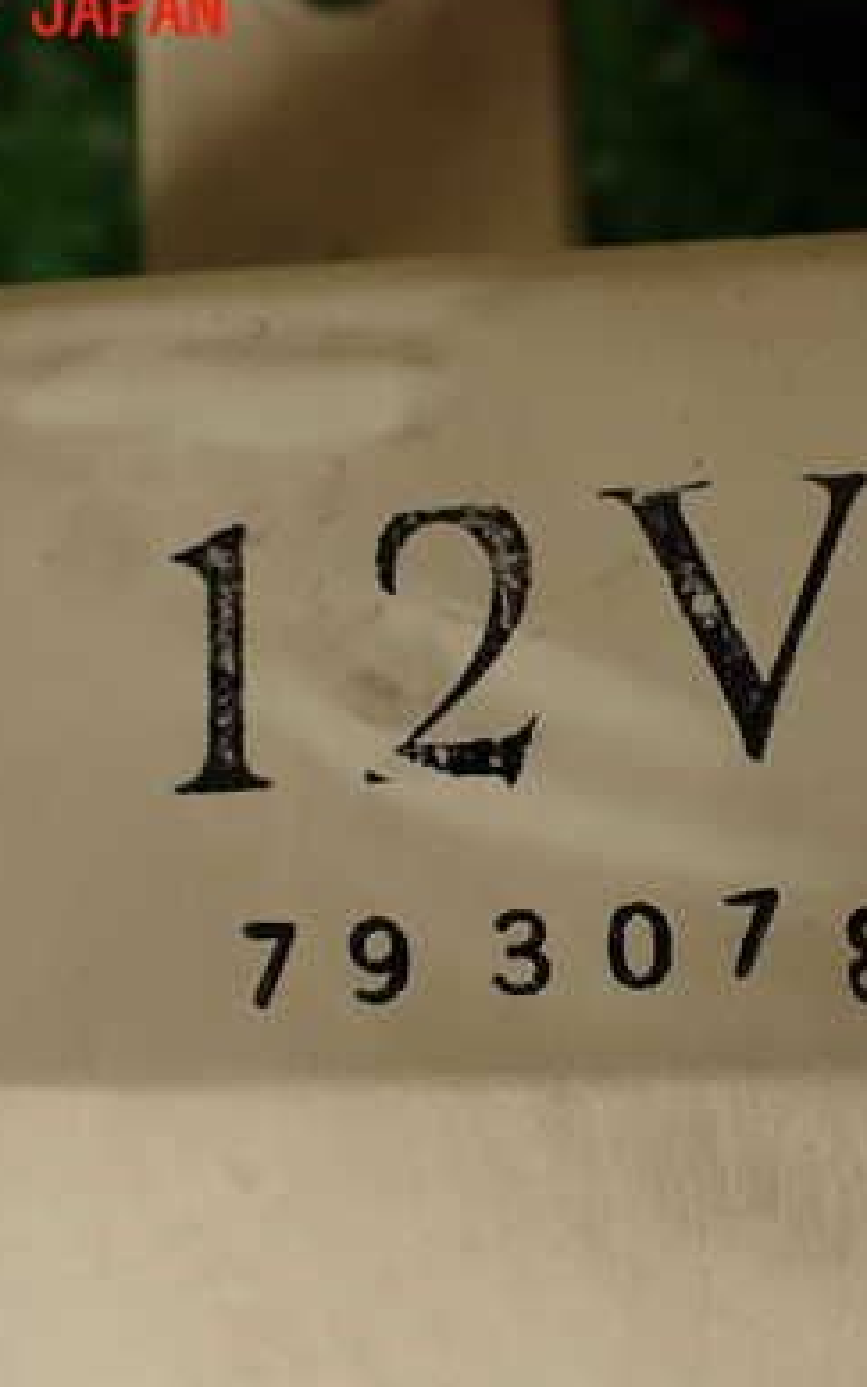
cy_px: 770
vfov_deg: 41.0
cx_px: 646
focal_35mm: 49
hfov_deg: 26.0
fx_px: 1853
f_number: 3.2
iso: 100
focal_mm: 5.4
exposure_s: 1/100
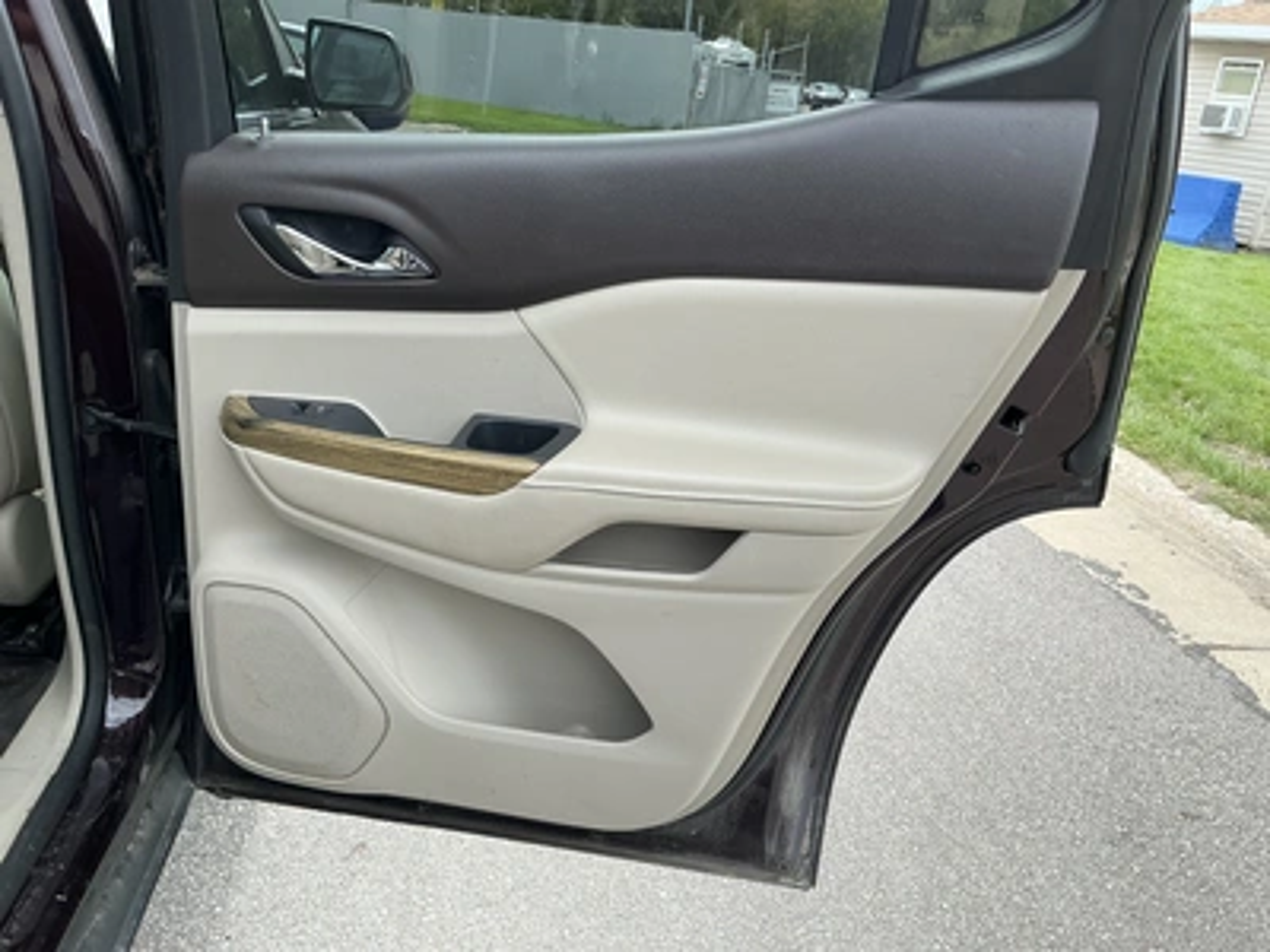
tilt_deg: -18.2
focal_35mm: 28
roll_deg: -5.9
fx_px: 1027
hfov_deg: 63.4
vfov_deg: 49.7
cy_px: 476
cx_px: 635
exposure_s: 1/514
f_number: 1.8
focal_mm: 3
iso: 25
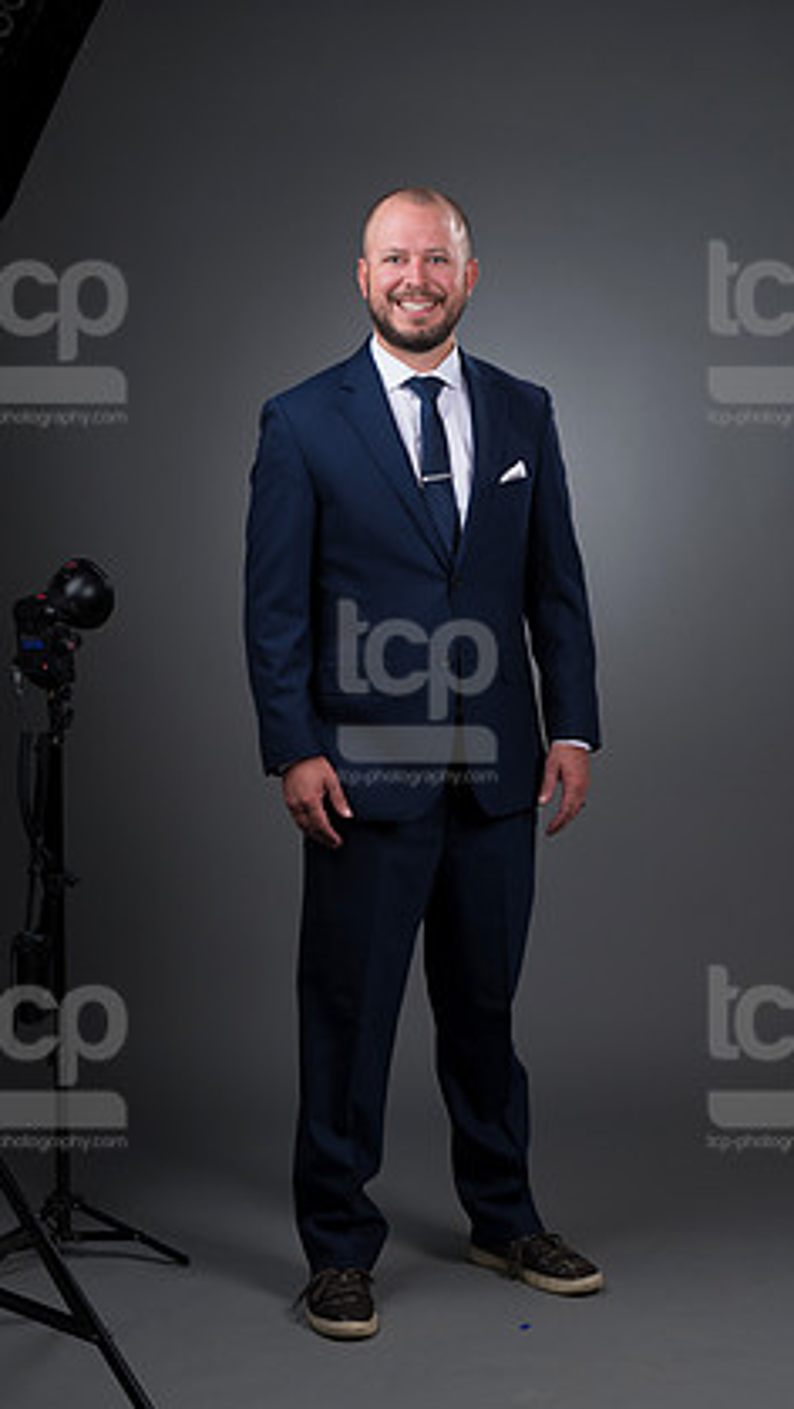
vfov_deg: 23.7
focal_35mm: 90
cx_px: 417
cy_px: 693
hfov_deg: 13.5
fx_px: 3365
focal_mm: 80
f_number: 5.6
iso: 160
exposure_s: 1/250
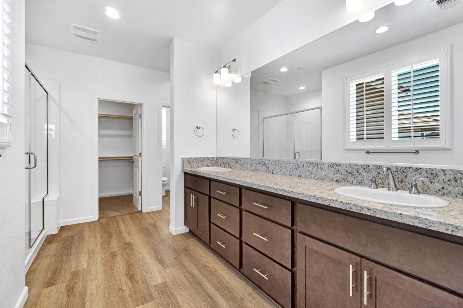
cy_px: 154
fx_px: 193
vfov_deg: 77.3
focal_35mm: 15
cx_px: 232
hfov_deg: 100.4
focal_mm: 10
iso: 320
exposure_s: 1/30
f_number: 8
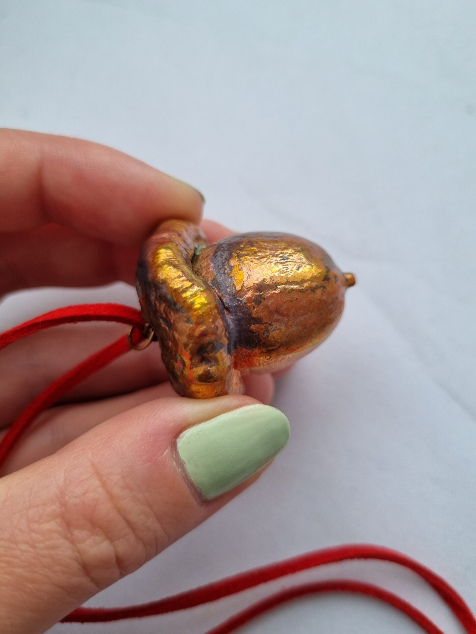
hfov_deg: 53.1
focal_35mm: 26
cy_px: 317
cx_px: 238
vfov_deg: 67.3
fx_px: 477
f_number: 1.8
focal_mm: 5.4
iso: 50
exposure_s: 1/175
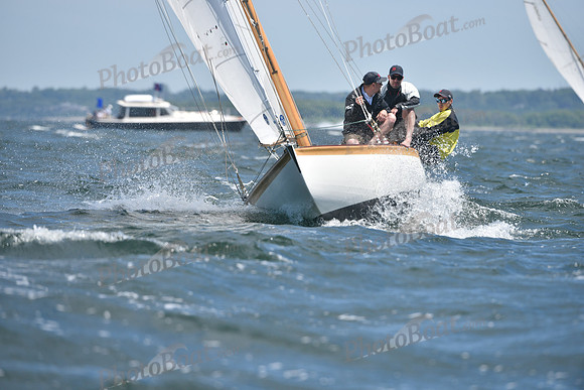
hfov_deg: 5.2
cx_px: 292
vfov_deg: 3.4
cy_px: 195
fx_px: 6490
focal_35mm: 400
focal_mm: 400
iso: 250
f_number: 5.6
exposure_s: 1/1250
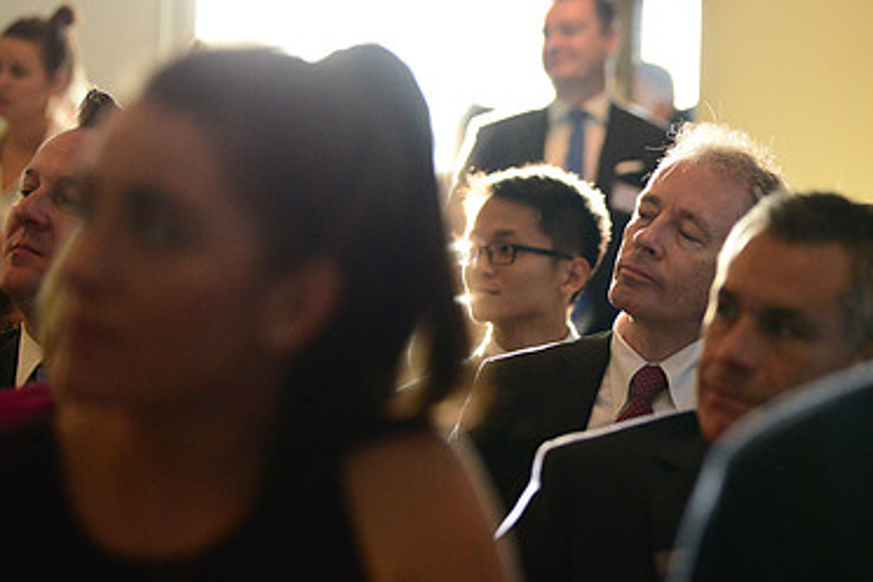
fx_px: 3589
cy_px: 210
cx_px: 645
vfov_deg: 9.3
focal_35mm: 148
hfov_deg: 13.8
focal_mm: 95
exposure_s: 1/320
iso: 4000
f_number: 2.8
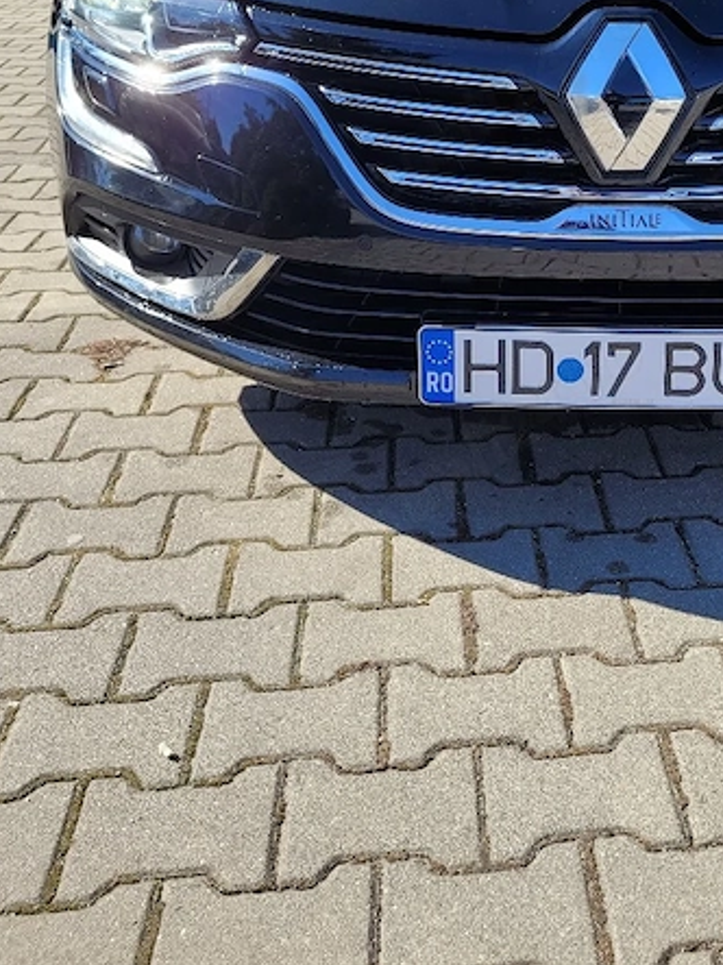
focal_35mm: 47
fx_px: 1310
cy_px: 155
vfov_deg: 38.5
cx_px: 588
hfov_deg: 30.1
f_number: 1.8
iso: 40
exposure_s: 1/1111
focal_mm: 5.4
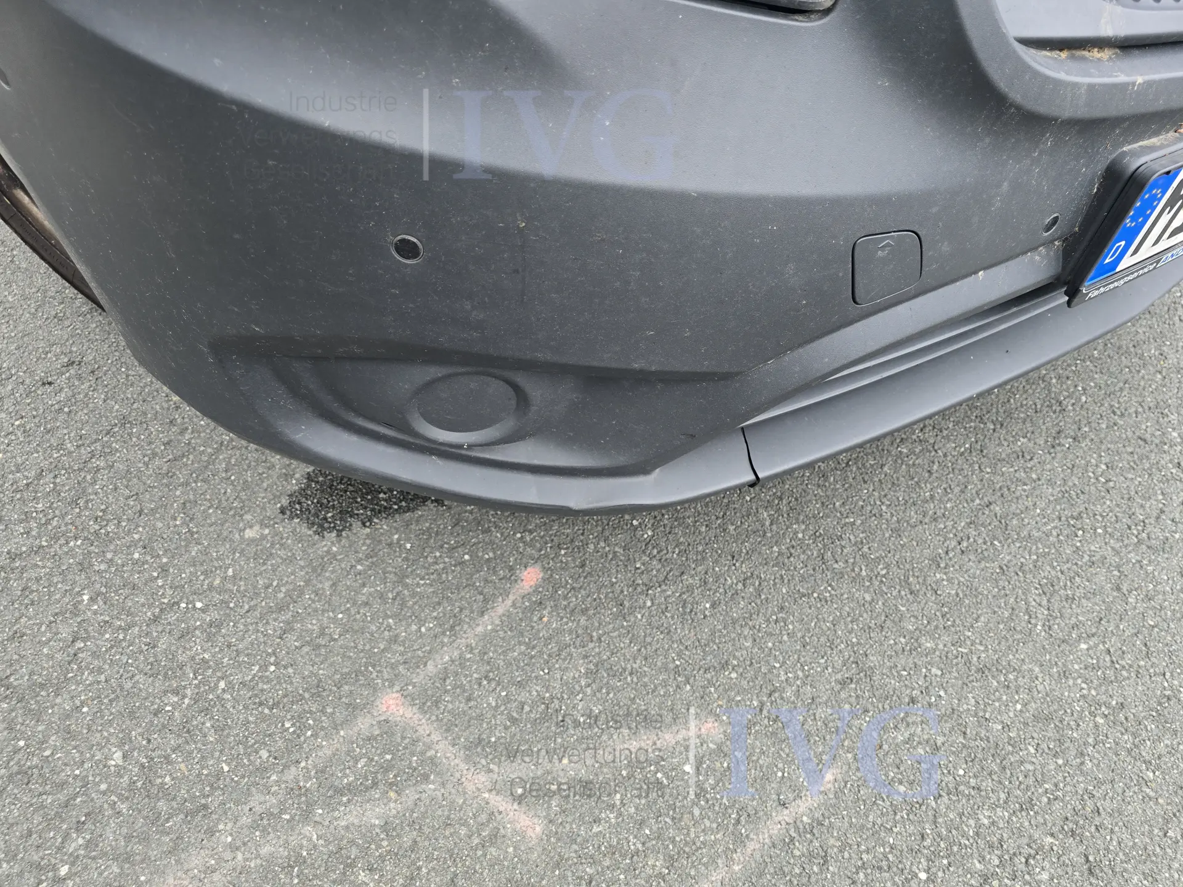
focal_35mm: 23
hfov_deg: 73.9
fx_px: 786
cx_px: 592
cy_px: 444
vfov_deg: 58.9
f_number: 1.7
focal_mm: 6.3
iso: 32
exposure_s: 1/180
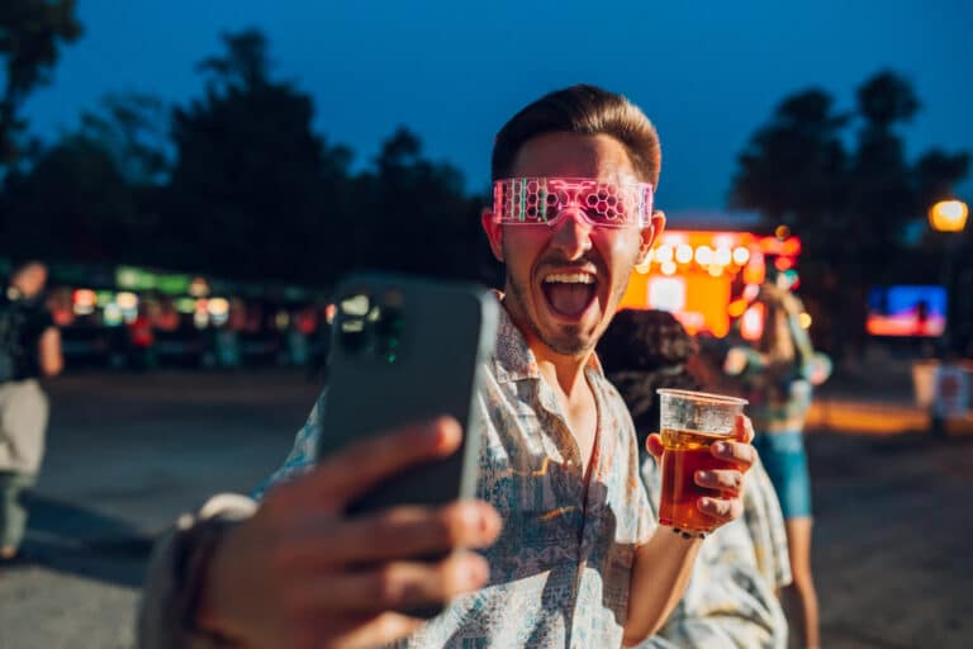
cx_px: 486
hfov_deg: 54.4
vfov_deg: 37.9
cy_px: 324
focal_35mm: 35
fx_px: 946
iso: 1250
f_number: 2.5
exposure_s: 1/200
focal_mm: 35
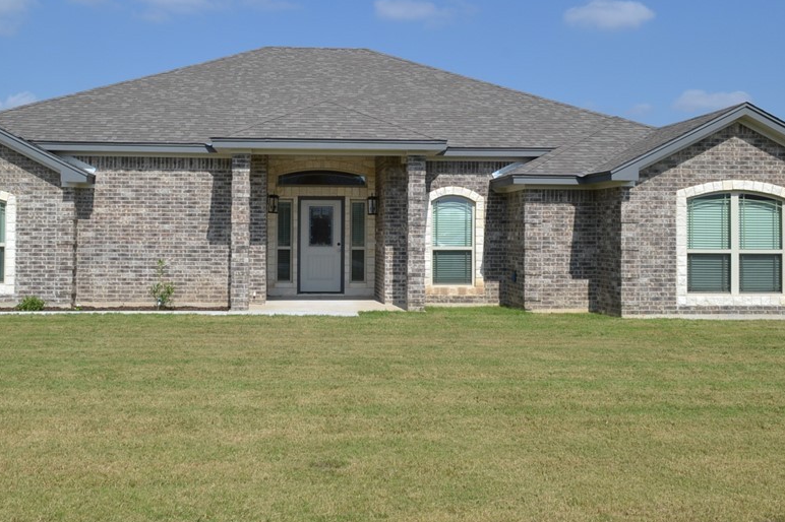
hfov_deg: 50.6
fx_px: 828
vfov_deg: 34.9
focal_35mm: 38
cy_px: 213
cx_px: 352
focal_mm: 18
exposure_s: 1/500
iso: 400
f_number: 11
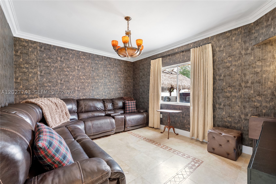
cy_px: 92
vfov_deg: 77.3
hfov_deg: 100.4
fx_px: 115
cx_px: 138
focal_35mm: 15
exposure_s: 1/40
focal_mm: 10
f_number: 7.1
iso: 800
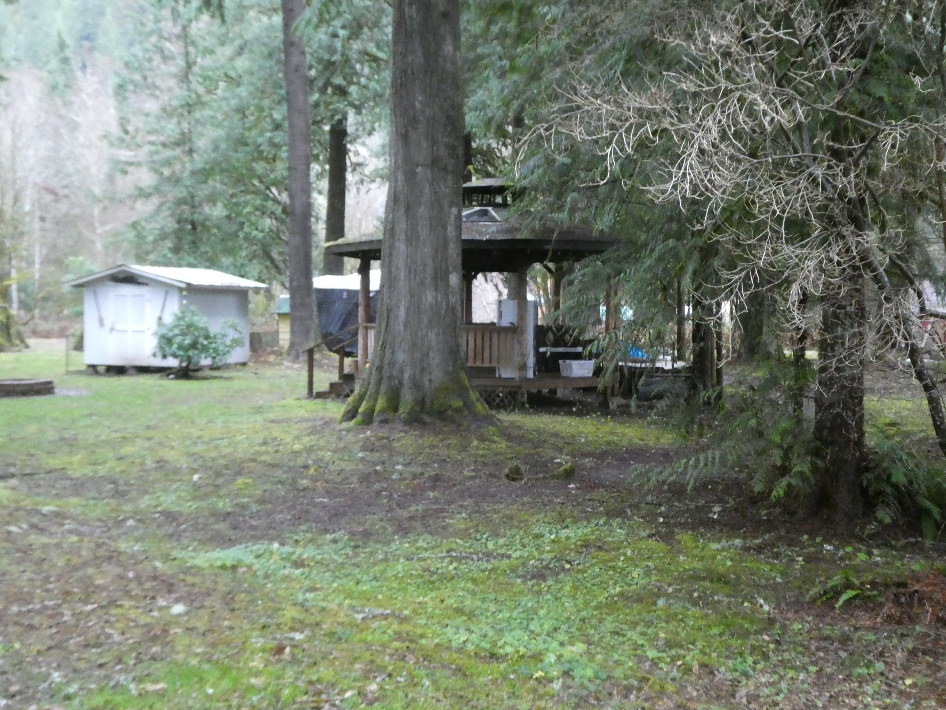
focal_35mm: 40
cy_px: 355
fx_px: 1093
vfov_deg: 36.0
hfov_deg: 46.8
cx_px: 473
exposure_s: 1/40
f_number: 3.8
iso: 1600
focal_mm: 7.2
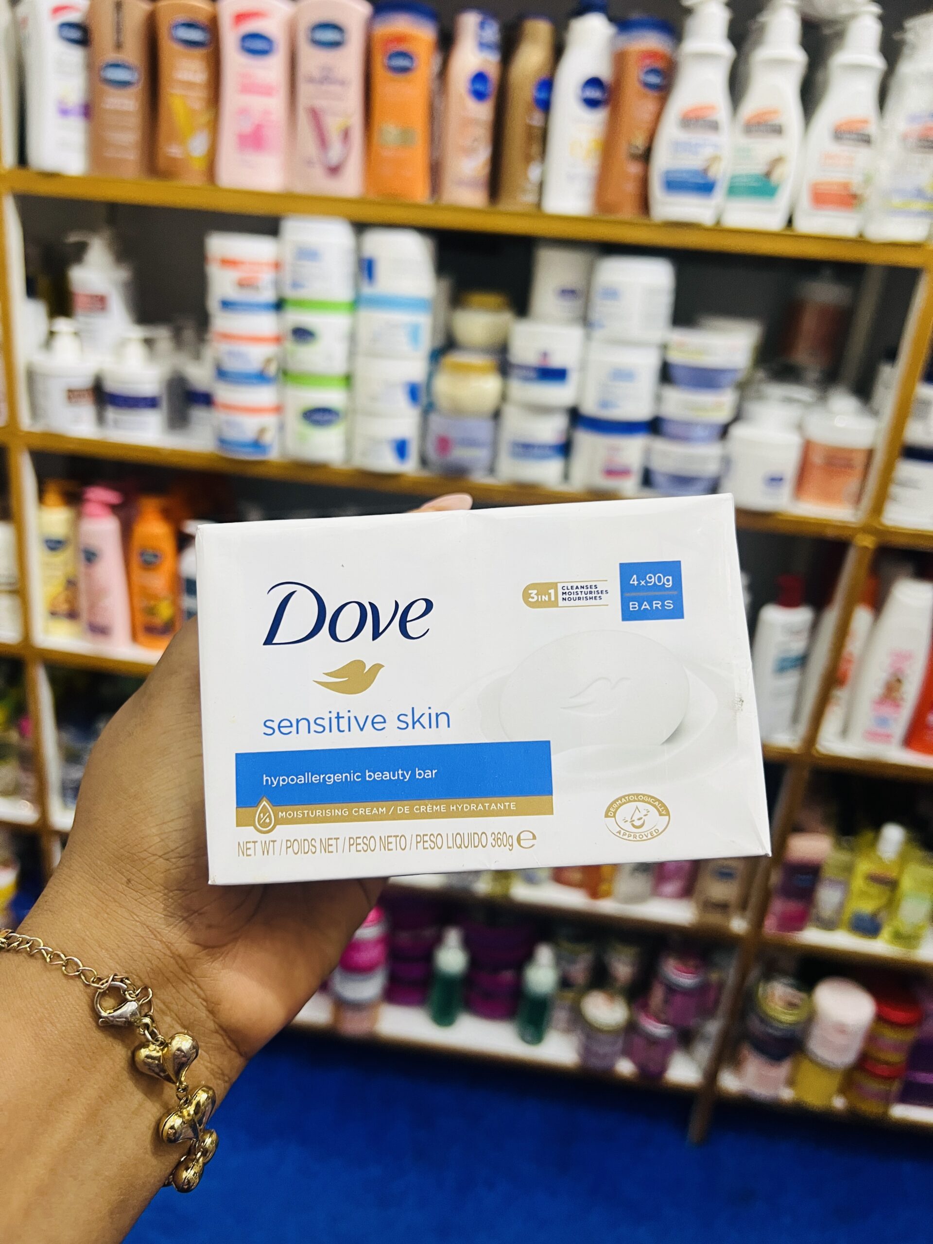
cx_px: 466
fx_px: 934
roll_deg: -4.7
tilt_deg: -23.5
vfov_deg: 67.3
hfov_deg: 53.1
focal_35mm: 26
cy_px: 622
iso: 125
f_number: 1.5
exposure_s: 1/68
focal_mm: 5.7
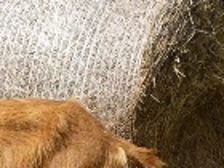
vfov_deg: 9.5
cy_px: 197
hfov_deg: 12.6
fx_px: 997
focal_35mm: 154
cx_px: -18
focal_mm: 7.9
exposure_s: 1/400
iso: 80
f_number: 4.5
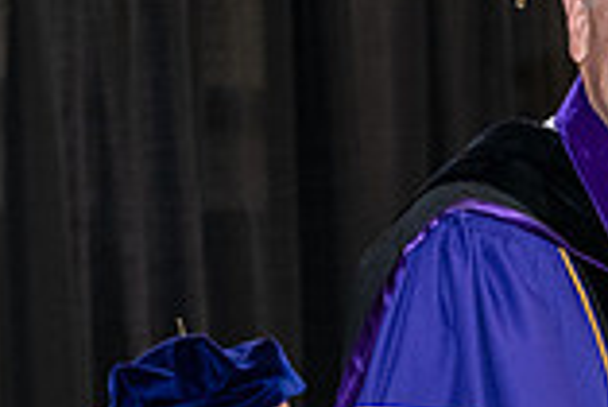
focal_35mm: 258
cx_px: 740
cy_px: 486
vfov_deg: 5.3
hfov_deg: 7.9
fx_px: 4361
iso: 2500
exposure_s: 1/200
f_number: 5
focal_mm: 70
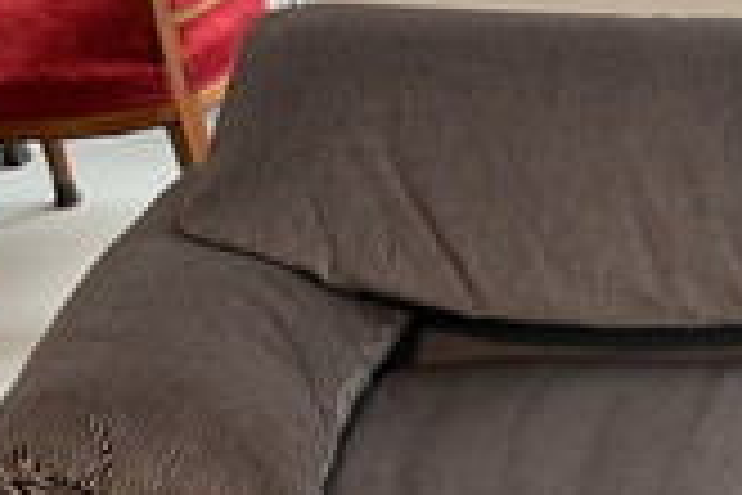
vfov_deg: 16.1
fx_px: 1731
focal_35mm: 84
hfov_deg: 21.4
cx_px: 1012
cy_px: 414
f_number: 1.6
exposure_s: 1/60
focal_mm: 4.2
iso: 160
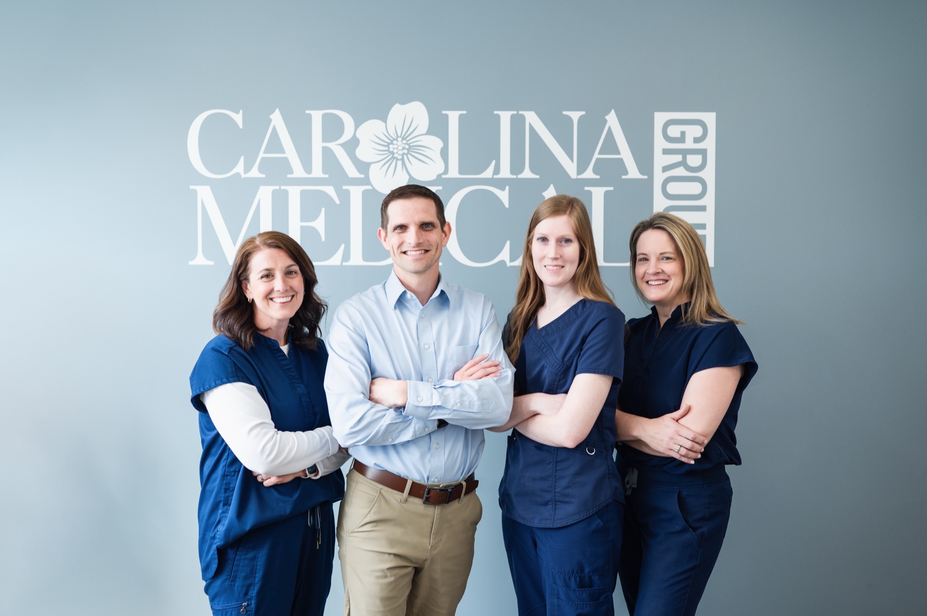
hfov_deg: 54.5
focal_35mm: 35
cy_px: 308
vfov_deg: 37.8
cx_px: 464
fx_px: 900
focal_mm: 35
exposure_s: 1/400
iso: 400
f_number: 2.8
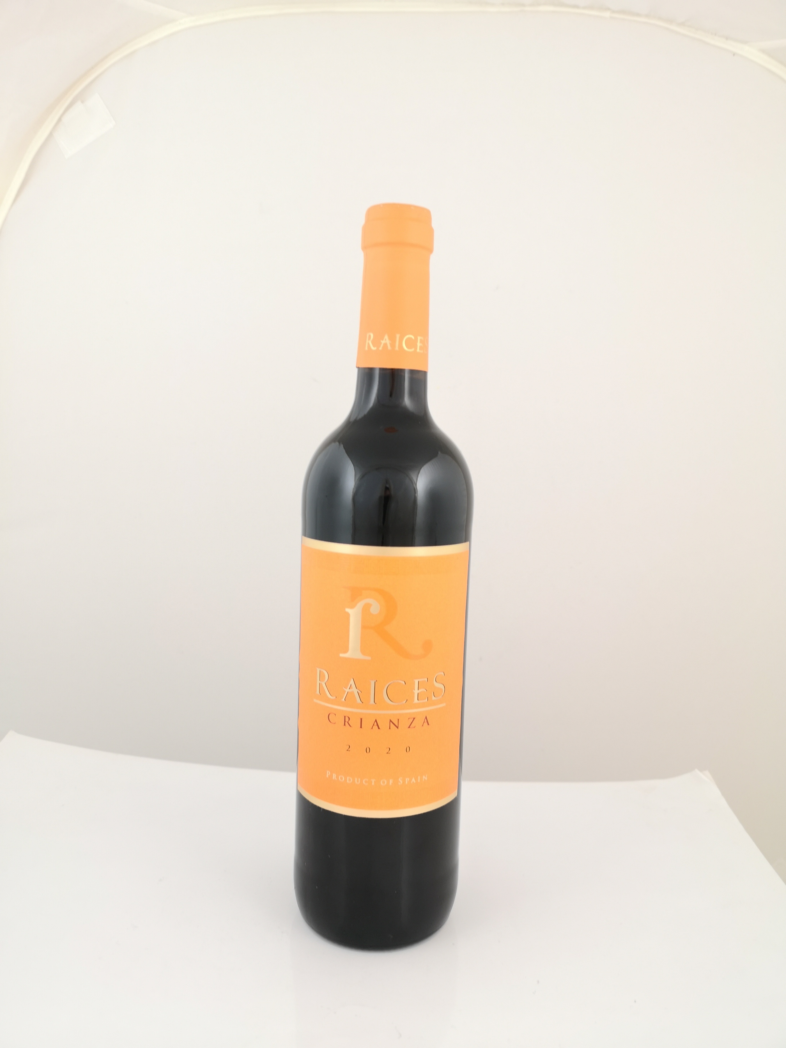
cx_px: 393
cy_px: 524
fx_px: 817
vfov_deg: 65.3
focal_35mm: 27
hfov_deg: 51.4
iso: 50
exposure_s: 1/30
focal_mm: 5.58
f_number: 1.8
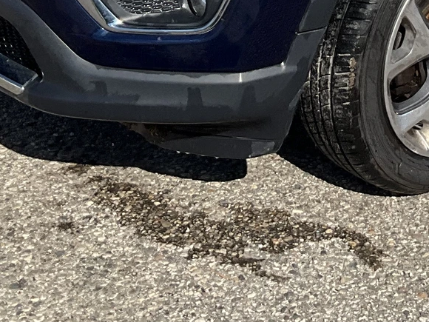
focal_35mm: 100
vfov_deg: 13.5
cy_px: -222
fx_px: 1239
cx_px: 431
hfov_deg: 19.1
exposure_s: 1/2538
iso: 25
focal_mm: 3
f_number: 1.8
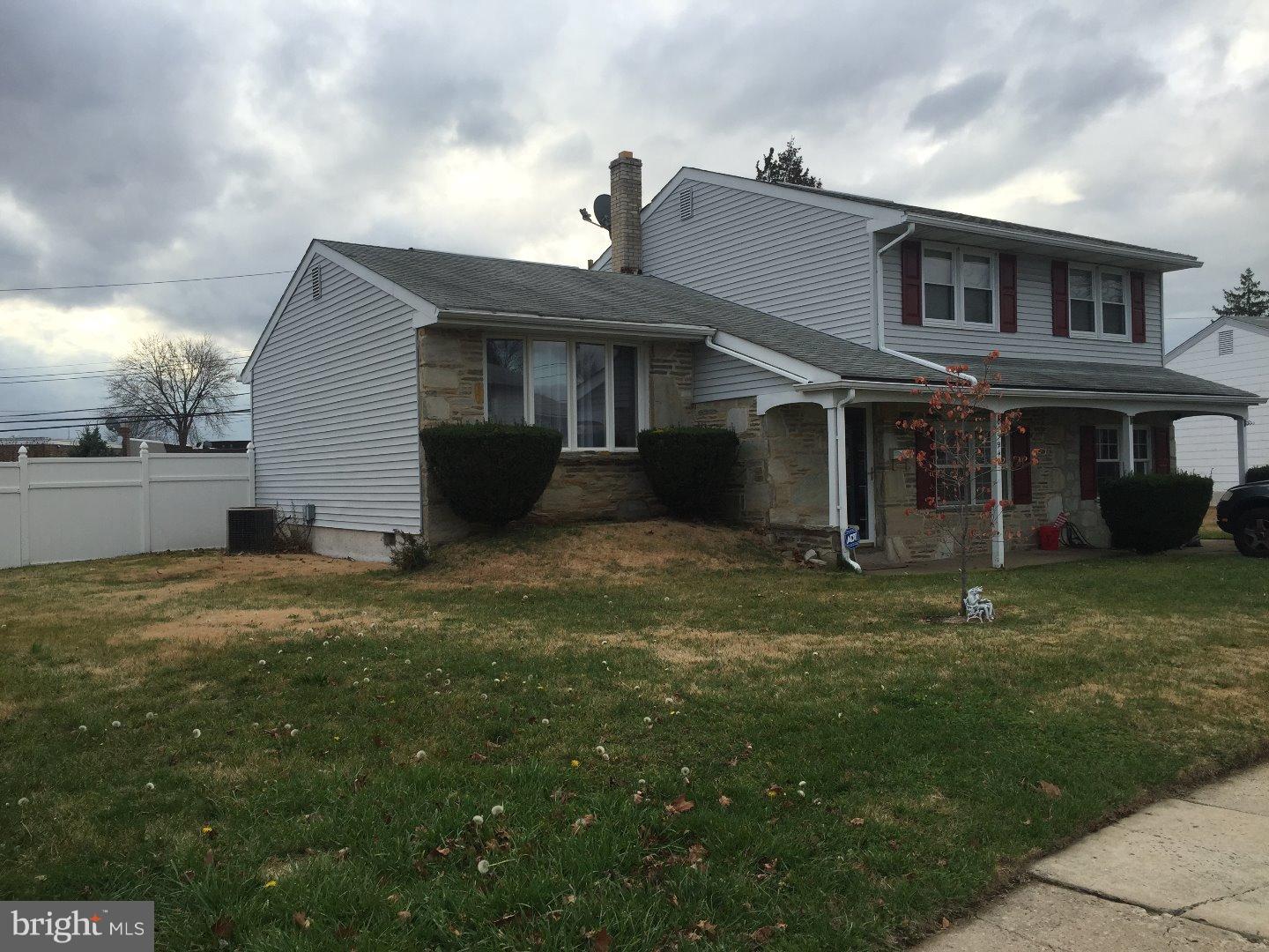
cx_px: 634
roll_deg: +1.2
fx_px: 1063
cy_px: 476
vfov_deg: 48.2
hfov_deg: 61.7
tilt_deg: +1.7
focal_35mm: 29
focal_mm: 4.15
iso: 32
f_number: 2.2
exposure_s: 1/824
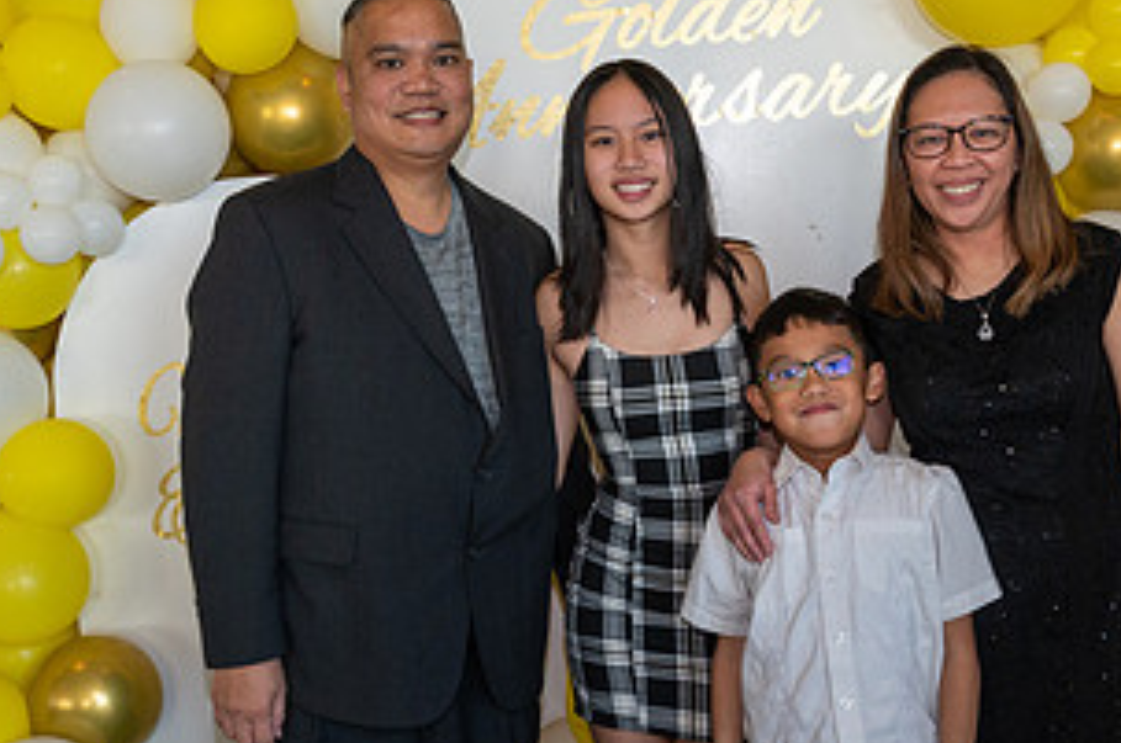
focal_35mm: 46
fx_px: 1430
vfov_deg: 29.1
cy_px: 418
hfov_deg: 42.8
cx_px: 607
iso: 1000
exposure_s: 1/125
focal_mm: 24
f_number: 5.6
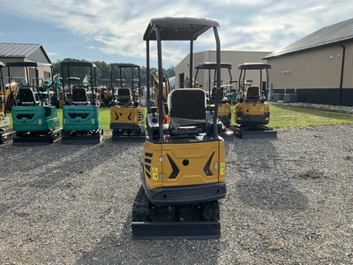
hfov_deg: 61.7
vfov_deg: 48.2
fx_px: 296
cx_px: 176
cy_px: 132
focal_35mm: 29
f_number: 1.8
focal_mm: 3
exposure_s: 1/997
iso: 25
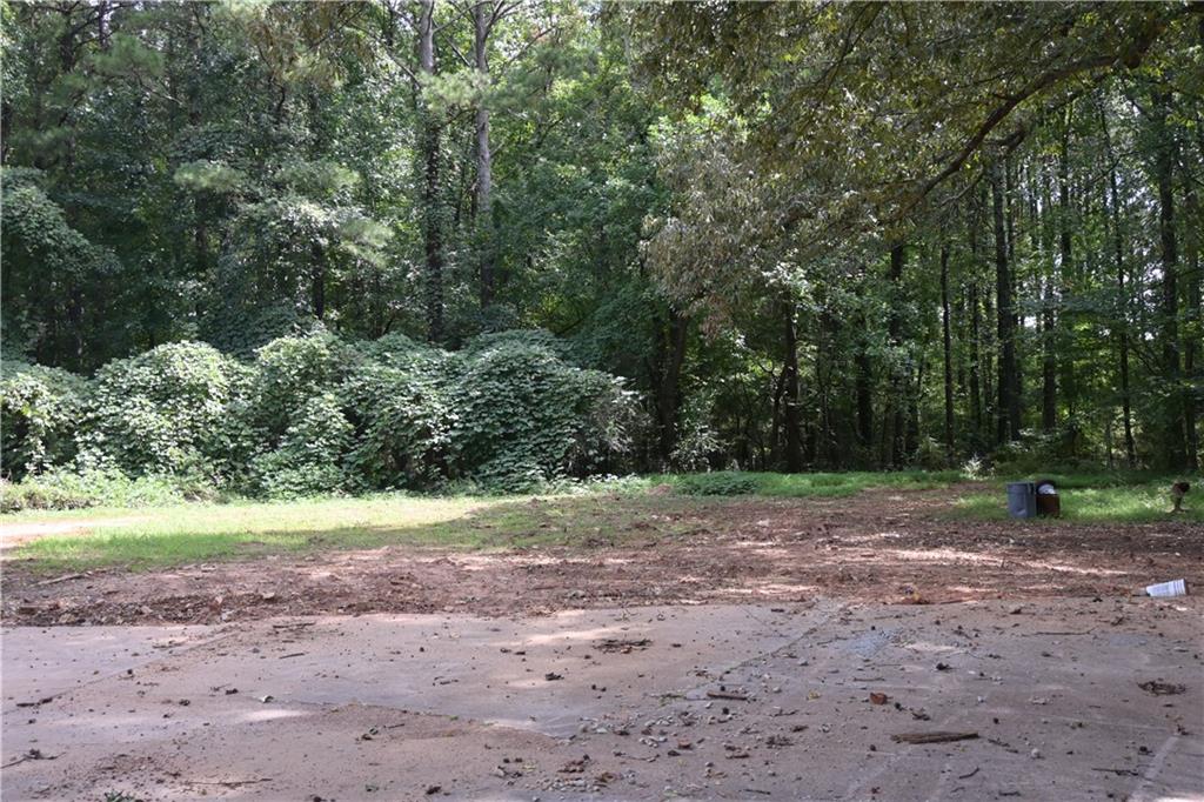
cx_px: 602
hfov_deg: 55.1
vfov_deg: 38.3
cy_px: 401
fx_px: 1153
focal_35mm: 34
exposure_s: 1/1250
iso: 1000
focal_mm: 23
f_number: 4.2
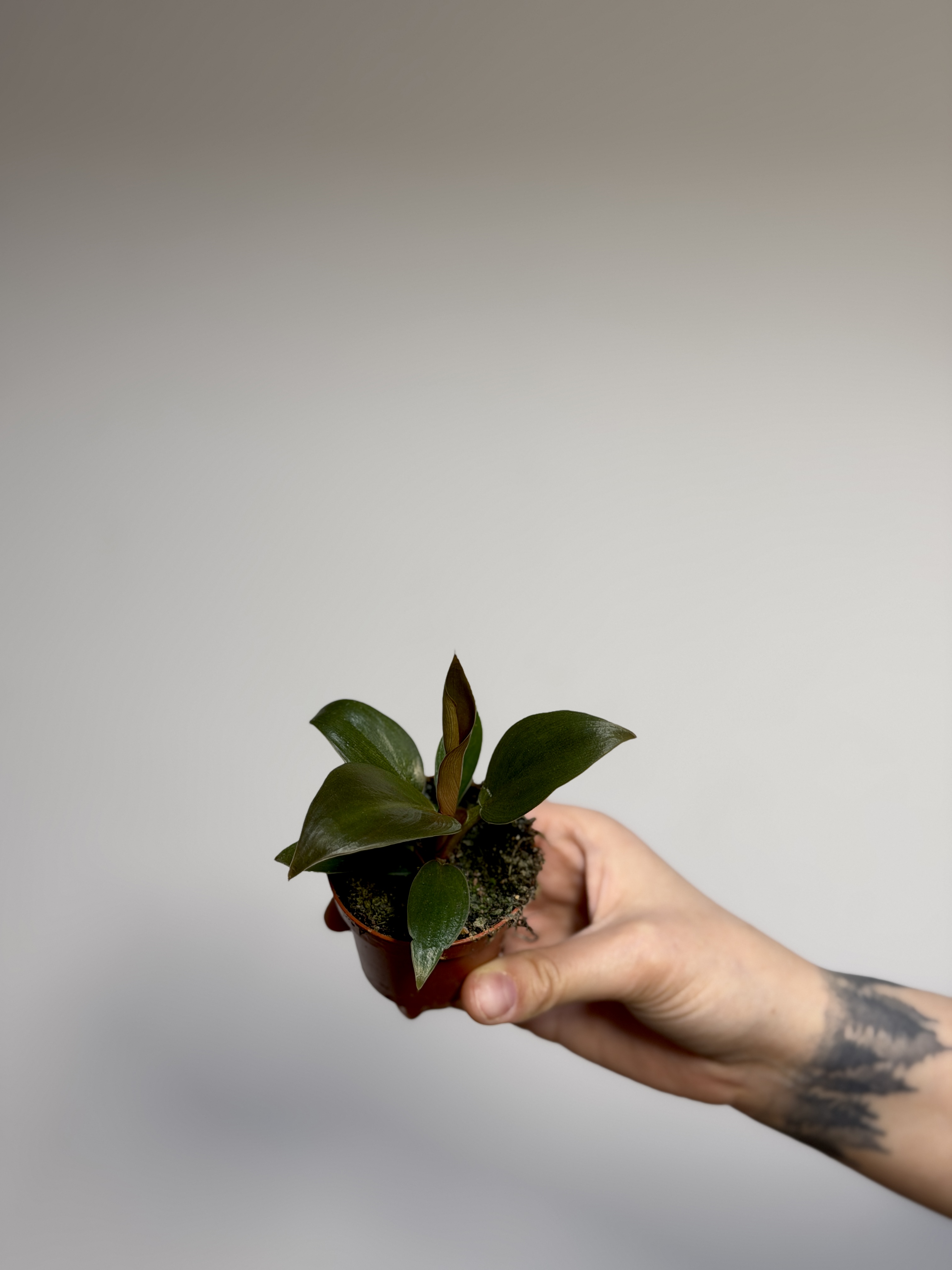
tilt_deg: +5.3
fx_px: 1760
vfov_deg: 39.7
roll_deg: -4.1
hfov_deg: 30.3
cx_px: 476
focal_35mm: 48
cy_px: 635
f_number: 1.78
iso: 50
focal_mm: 6.76
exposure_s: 1/100
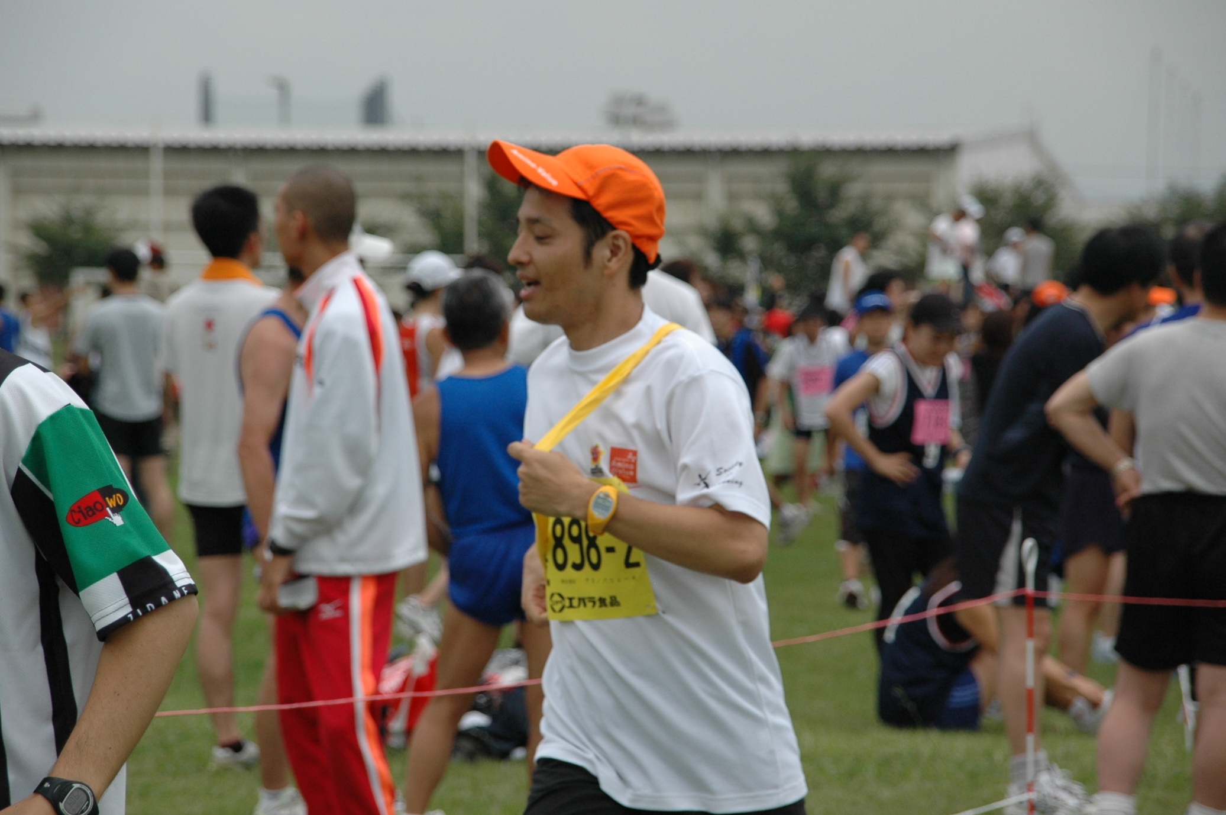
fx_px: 4847
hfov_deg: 14.4
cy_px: 408
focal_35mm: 142
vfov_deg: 9.6
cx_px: 613
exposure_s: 1/800
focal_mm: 95
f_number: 5.6
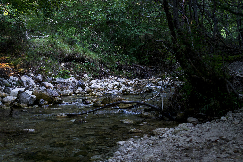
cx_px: 122
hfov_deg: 51.3
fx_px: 253
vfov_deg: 35.5
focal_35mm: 38
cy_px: 81
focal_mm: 25
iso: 400
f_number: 4
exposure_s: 1/200
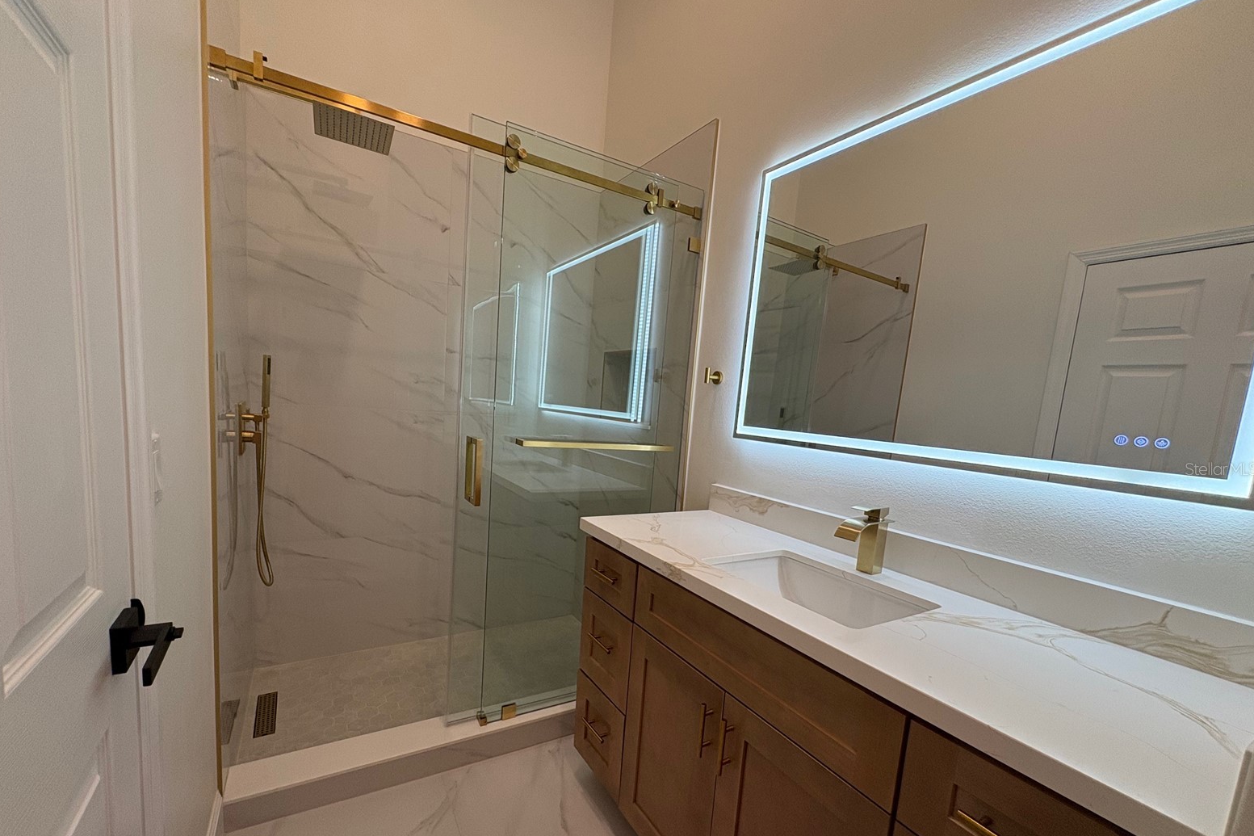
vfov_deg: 77.0
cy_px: 468
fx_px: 522
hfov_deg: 100.4
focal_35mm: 15
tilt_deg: -7.3
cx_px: 615
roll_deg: -4.5
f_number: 2.2
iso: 125
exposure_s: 1/120
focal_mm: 2.22
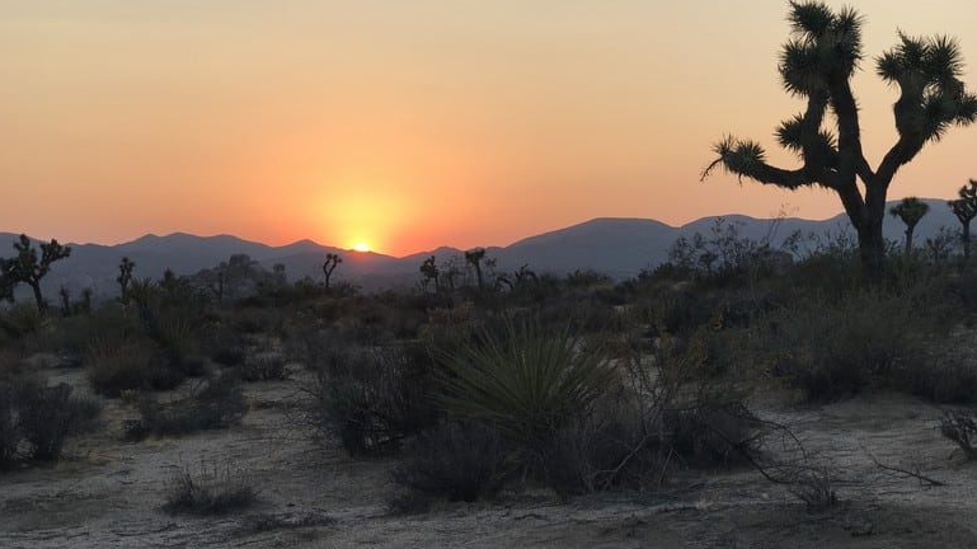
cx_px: 483
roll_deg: +0.3
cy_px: 283
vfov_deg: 19.1
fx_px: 1632
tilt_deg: +0.3
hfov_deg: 33.3
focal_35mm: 63
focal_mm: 6.6
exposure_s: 1/216
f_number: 2.8
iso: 20
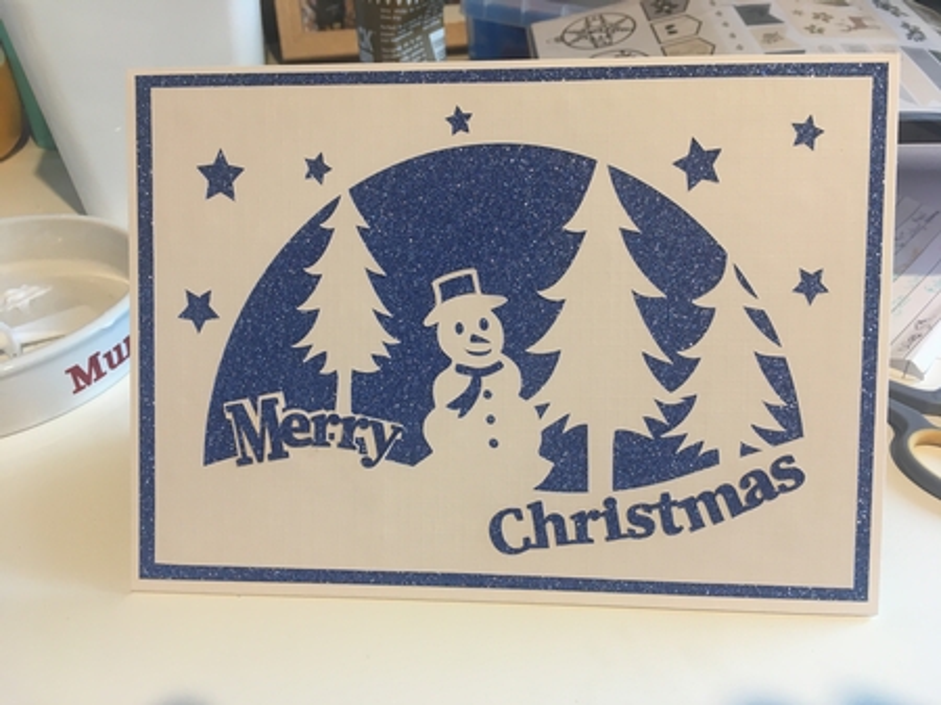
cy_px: 352
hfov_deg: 61.7
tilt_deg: -35.9
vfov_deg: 48.2
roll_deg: +1.0
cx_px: 470
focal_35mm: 29
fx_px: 788
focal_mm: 4.15
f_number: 2.2
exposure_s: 1/33
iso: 80
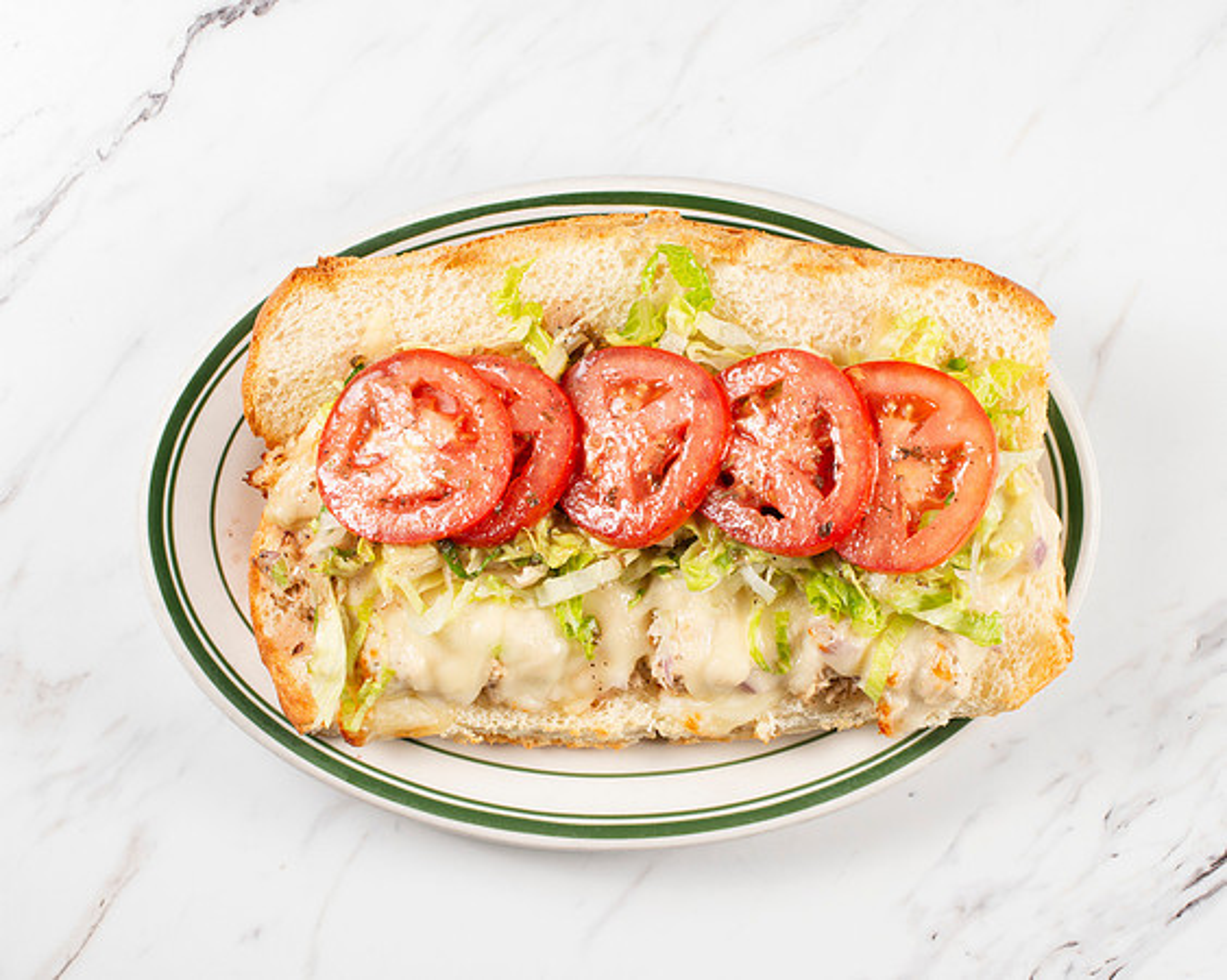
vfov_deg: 21.4
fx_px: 2595
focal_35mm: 71
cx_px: 643
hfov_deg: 26.6
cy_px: 553
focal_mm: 50
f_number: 10
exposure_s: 1/250
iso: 200
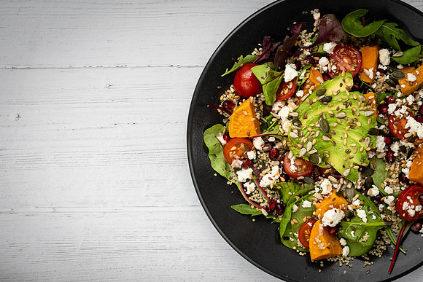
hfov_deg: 21.9
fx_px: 1093
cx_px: 212
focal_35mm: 93
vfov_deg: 14.7
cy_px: 141
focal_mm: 62
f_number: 8
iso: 100
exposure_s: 1/10
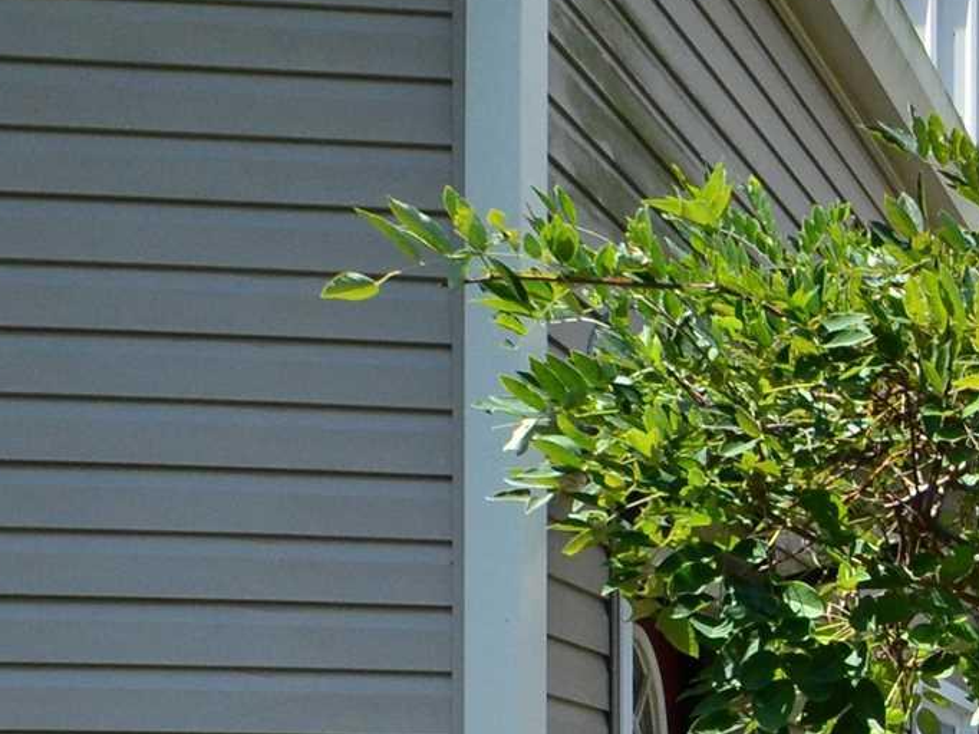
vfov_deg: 21.3
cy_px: 829
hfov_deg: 20.9
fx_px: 1838
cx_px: 1746
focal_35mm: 65
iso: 400
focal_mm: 10
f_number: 11
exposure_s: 1/400
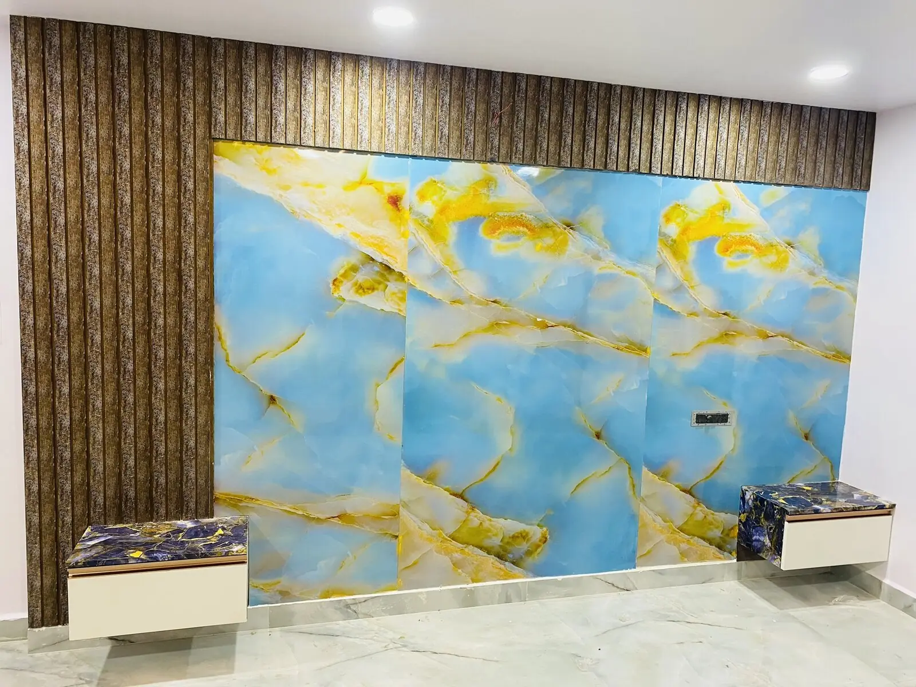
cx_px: 458
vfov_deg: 53.1
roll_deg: -1.6
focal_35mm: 26
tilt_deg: -6.7
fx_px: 688
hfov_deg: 67.3
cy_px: 344
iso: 100
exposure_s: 1/50
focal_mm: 4.25
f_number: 1.8
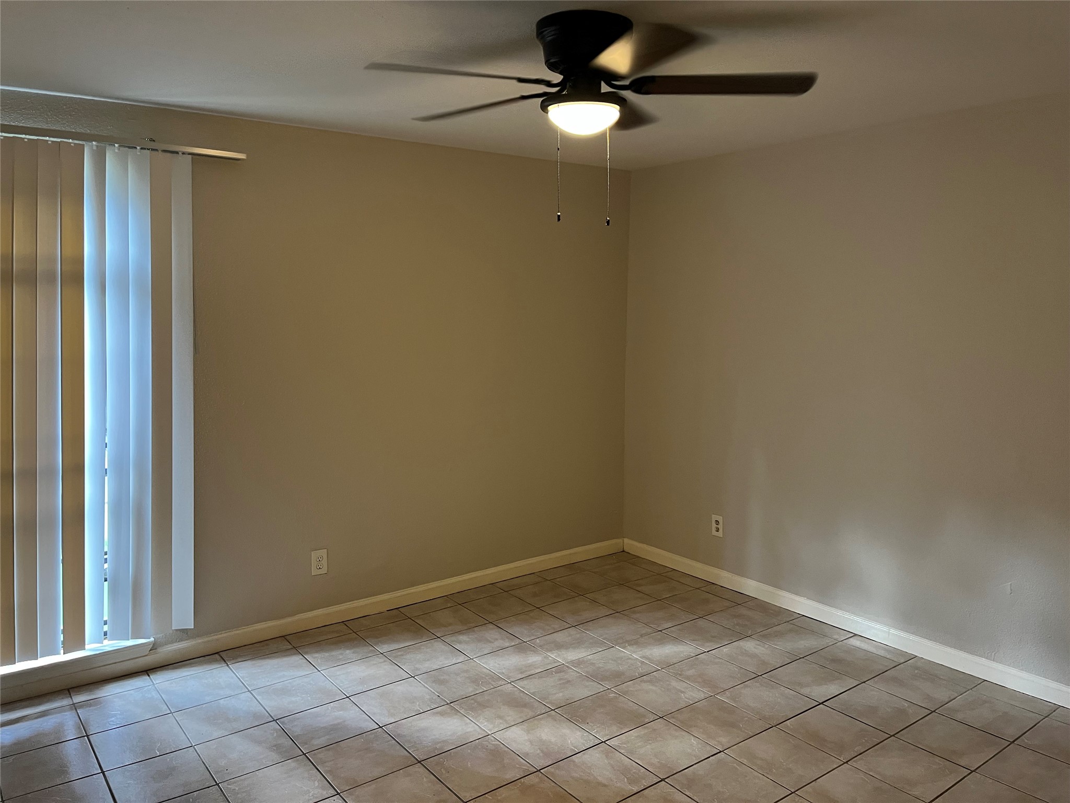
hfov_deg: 67.3
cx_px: 535
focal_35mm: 26
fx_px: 804
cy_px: 402
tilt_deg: -4.8
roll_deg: +0.3
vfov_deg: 53.1
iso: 200
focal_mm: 5.1
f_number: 1.6
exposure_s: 1/60
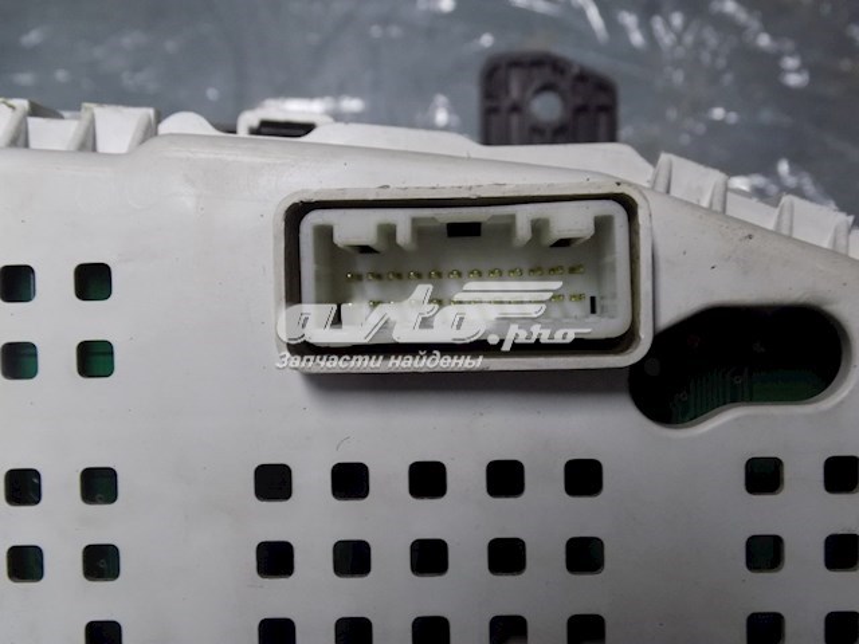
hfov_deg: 45.8
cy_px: 322
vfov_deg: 35.1
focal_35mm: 41
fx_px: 1017
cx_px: 430
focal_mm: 7.3
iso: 200
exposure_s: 1/30
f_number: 3.6
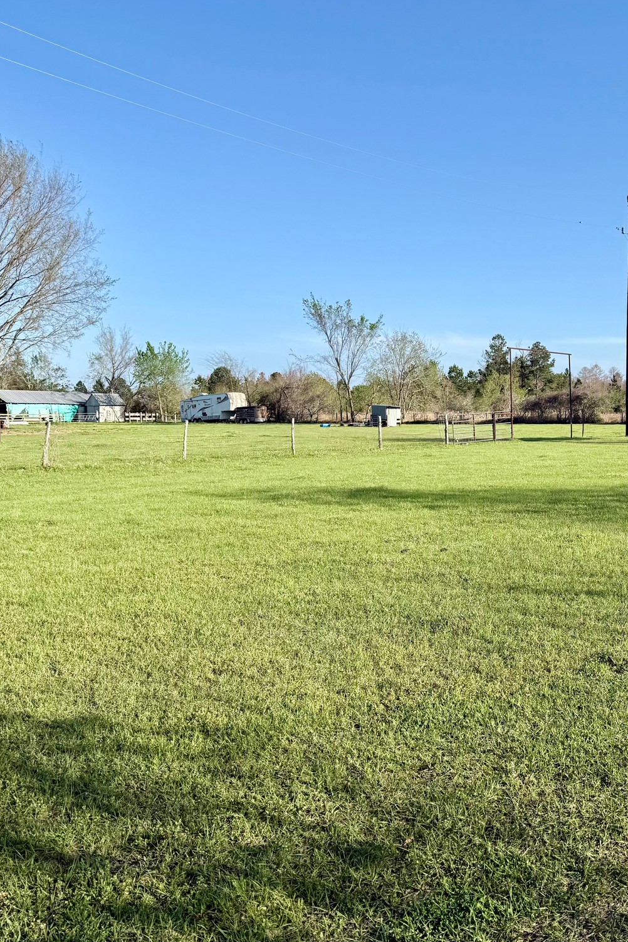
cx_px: 526
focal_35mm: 34
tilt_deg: -3.9
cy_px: 470
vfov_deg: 55.8
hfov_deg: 37.1
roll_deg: +0.8
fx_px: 890
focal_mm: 6.76
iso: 80
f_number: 1.78
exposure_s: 1/3425
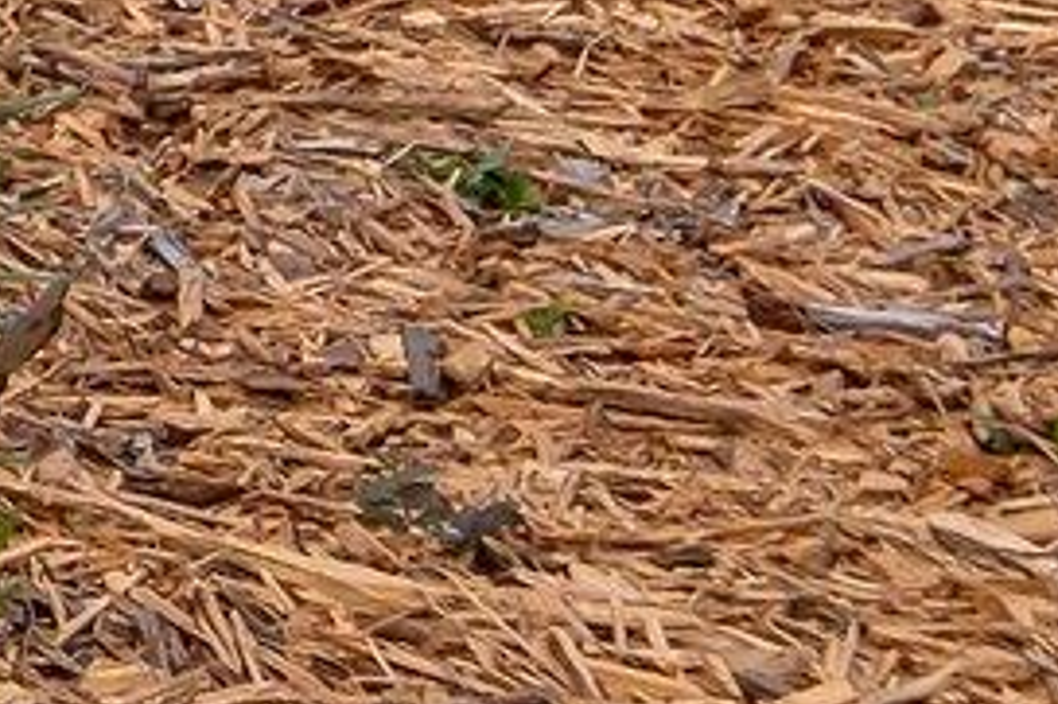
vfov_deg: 4.8
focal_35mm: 271
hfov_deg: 6.5
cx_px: -2785
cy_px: -1546
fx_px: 7959
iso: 250
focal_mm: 24
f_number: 8
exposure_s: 1/240
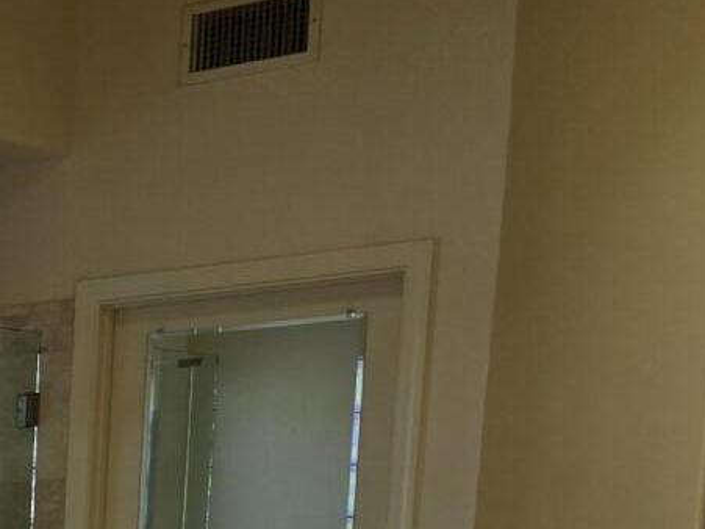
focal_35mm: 102
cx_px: -550
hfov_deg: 16.3
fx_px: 2077
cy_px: 916
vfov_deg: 13.2
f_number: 1.8
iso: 25
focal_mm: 5.4
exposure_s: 1/124
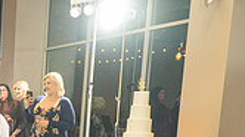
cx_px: -120
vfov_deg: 12.8
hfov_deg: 20.7
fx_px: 571
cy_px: 217
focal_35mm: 88
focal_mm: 24
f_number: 3.5
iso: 800
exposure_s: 1/160
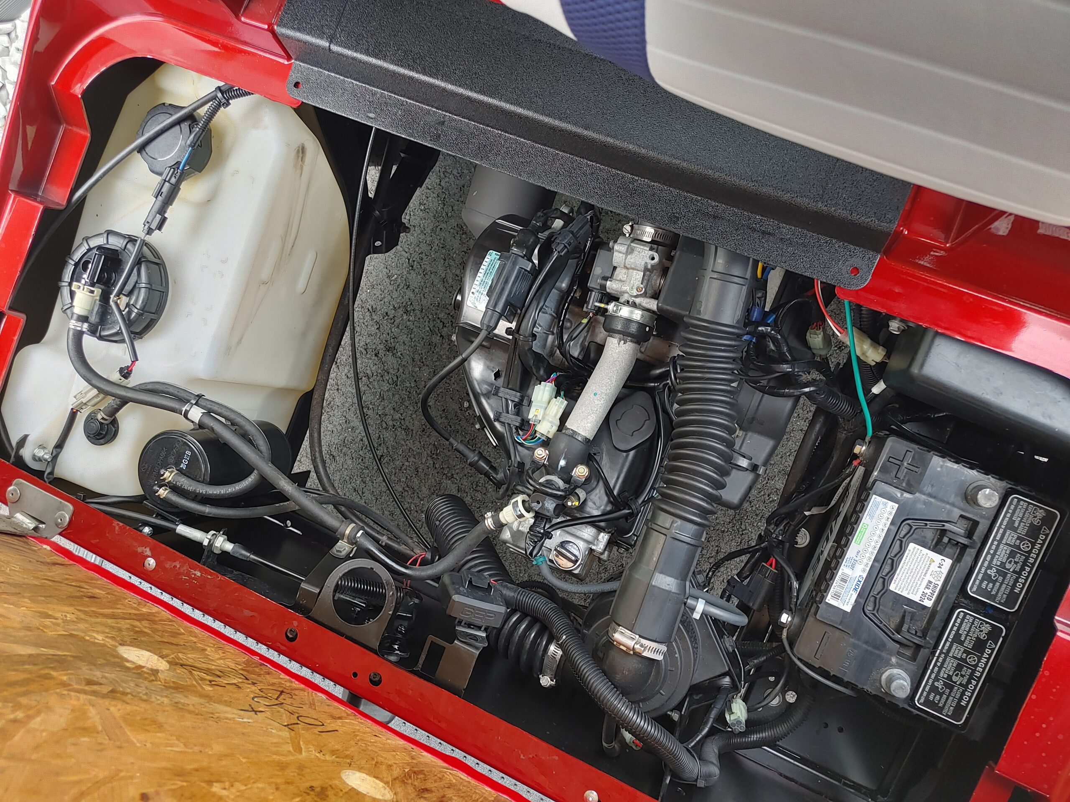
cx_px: 535
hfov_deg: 67.3
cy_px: 401
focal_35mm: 26
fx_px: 804
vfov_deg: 53.1
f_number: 1.8
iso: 150
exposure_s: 1/120
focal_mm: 4.81
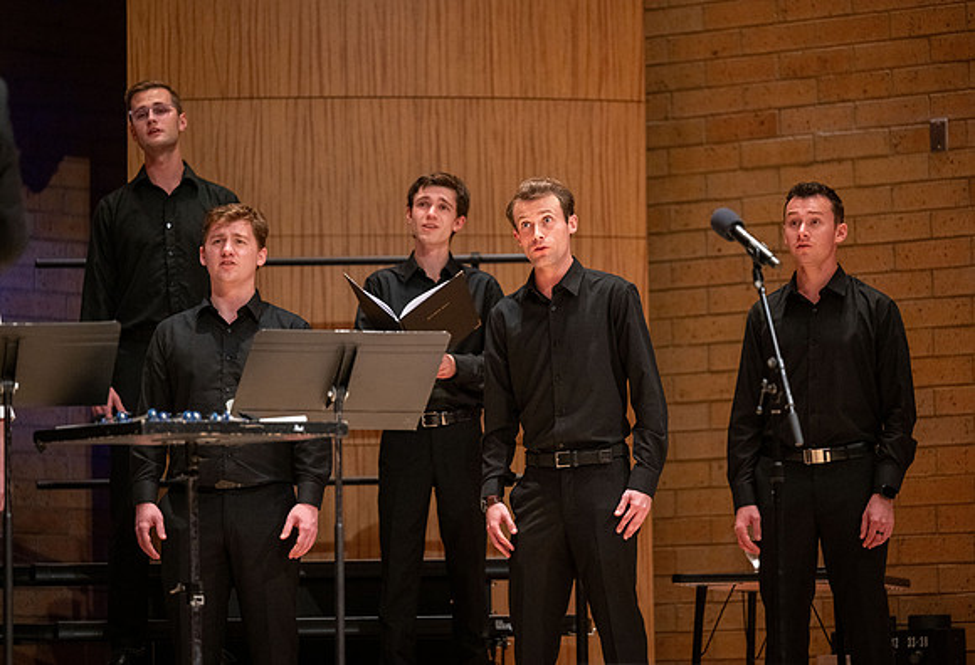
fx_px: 4864
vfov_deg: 7.8
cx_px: 515
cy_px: 322
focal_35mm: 178
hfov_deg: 11.4
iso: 3200
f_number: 2.8
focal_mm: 170
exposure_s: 1/500
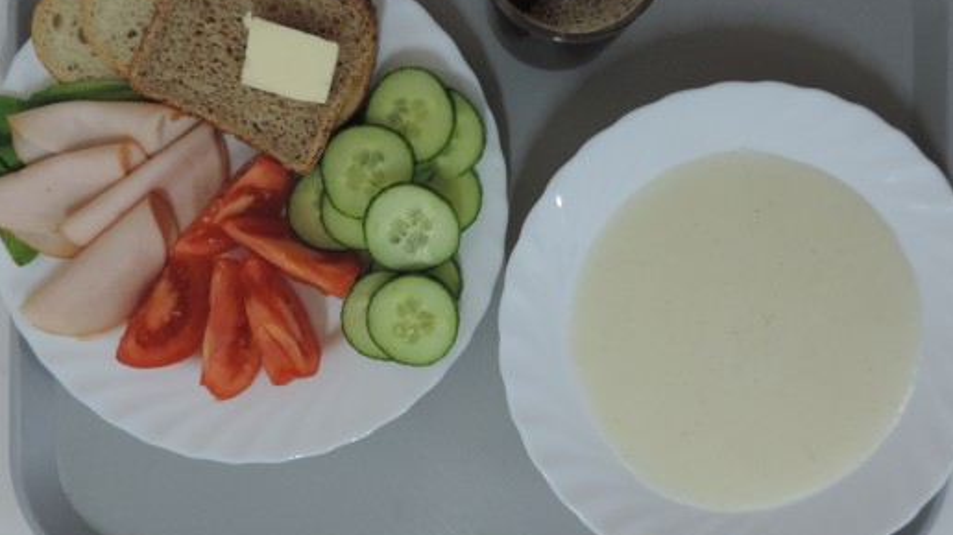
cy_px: 219
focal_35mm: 31
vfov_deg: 37.6
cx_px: 491
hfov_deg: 62.6
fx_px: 783
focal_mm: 4.3
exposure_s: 1/30
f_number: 3
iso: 400
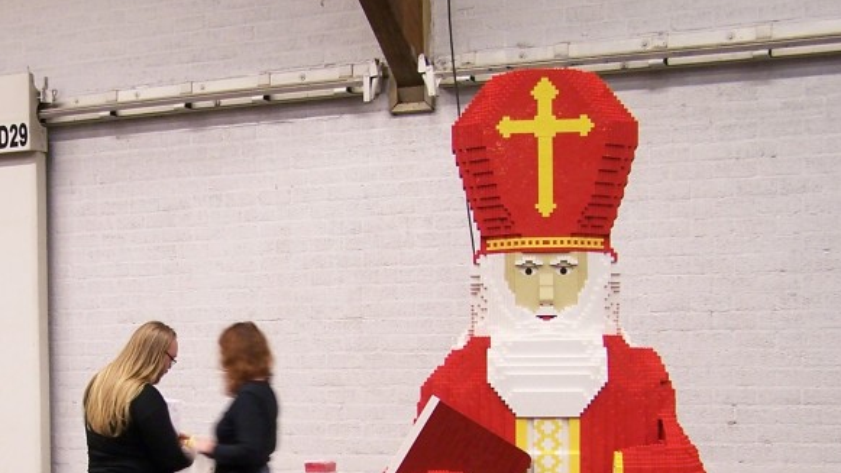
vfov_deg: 16.1
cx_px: 232
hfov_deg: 28.6
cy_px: 505
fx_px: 1628
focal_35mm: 73
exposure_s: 1/3
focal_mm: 6.3
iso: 80
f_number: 2.8
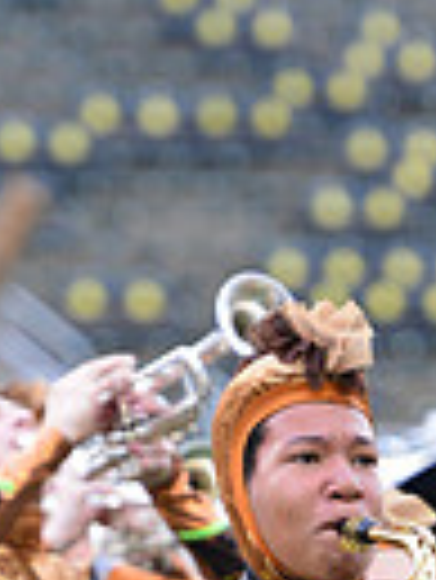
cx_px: 497
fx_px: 10948
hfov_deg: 2.3
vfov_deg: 3.0
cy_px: 971
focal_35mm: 653
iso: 640
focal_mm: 195
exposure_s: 1/200
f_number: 4.5
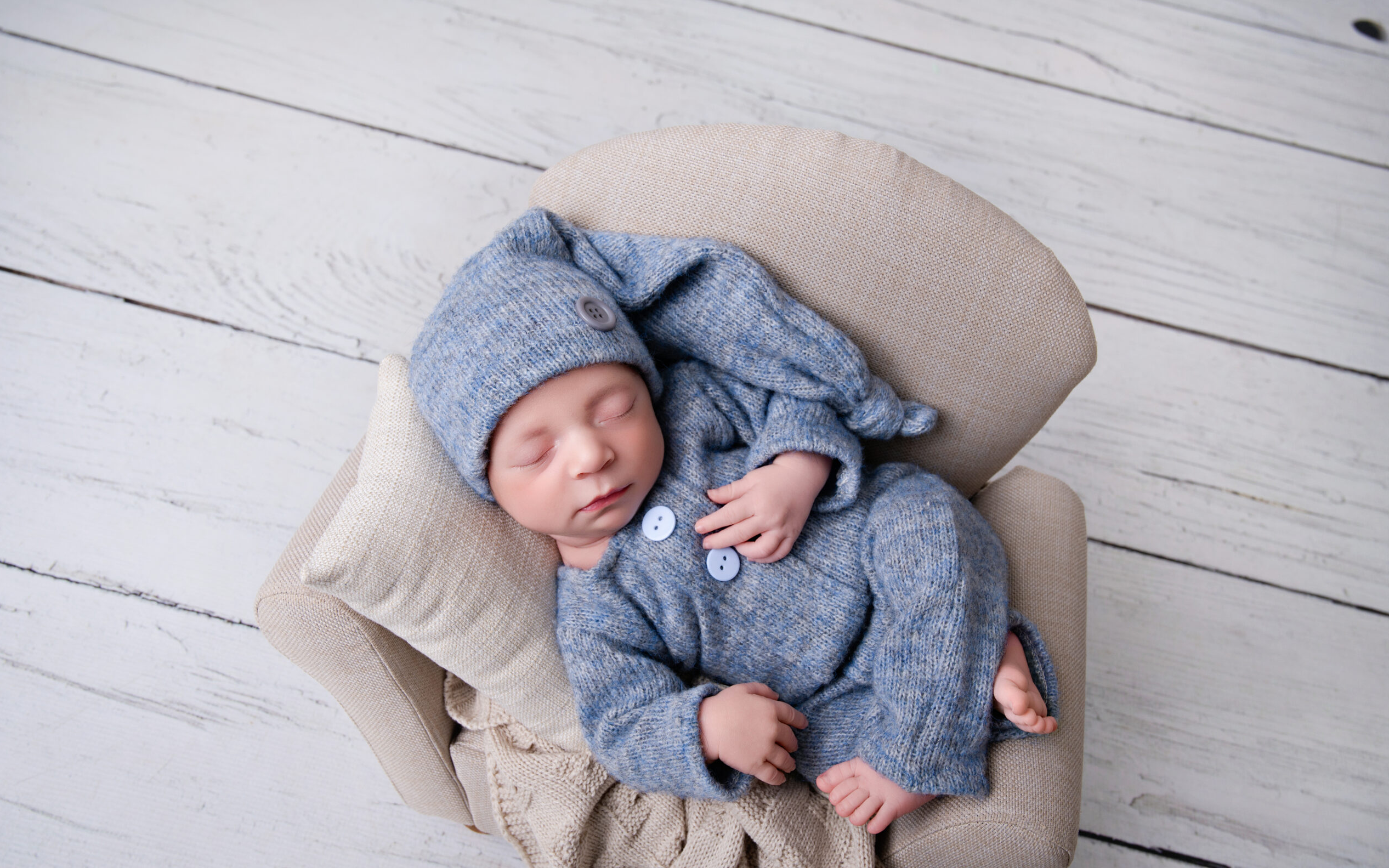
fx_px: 1344
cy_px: 453
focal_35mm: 36
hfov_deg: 54.6
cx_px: 690
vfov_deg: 35.8
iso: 250
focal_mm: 34.5
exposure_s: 1/160
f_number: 7.1
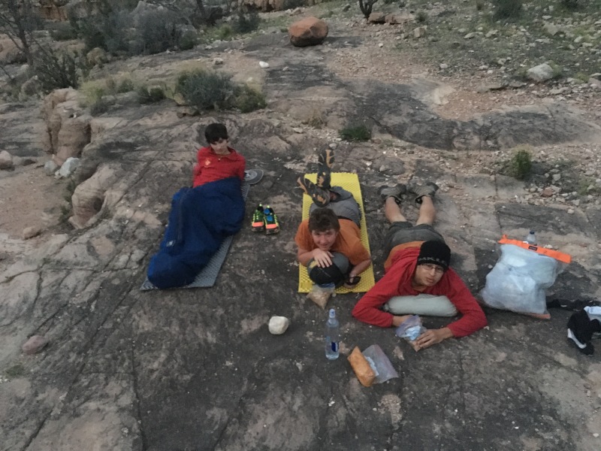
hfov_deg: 61.7
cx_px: 300
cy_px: 226
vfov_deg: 48.2
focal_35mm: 29
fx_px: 503
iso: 800
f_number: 2.2
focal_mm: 4.15
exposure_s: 1/15
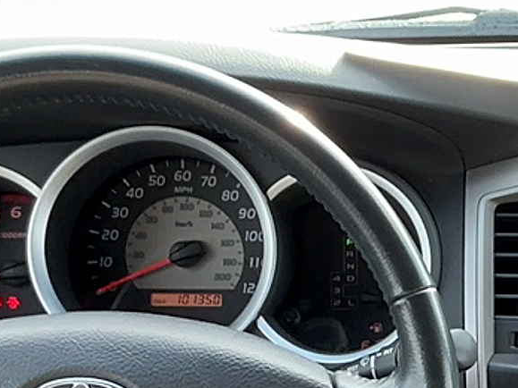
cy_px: 520
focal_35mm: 105
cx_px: 652
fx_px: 1571
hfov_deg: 17.7
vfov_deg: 13.5
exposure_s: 1/60
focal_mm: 3
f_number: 1.8
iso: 32
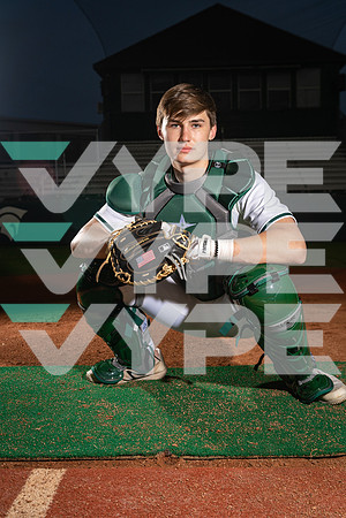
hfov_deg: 29.9
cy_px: 259
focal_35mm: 45
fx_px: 649
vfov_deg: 43.6
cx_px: 173
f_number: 5.6
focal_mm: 45
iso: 200
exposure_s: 1/250
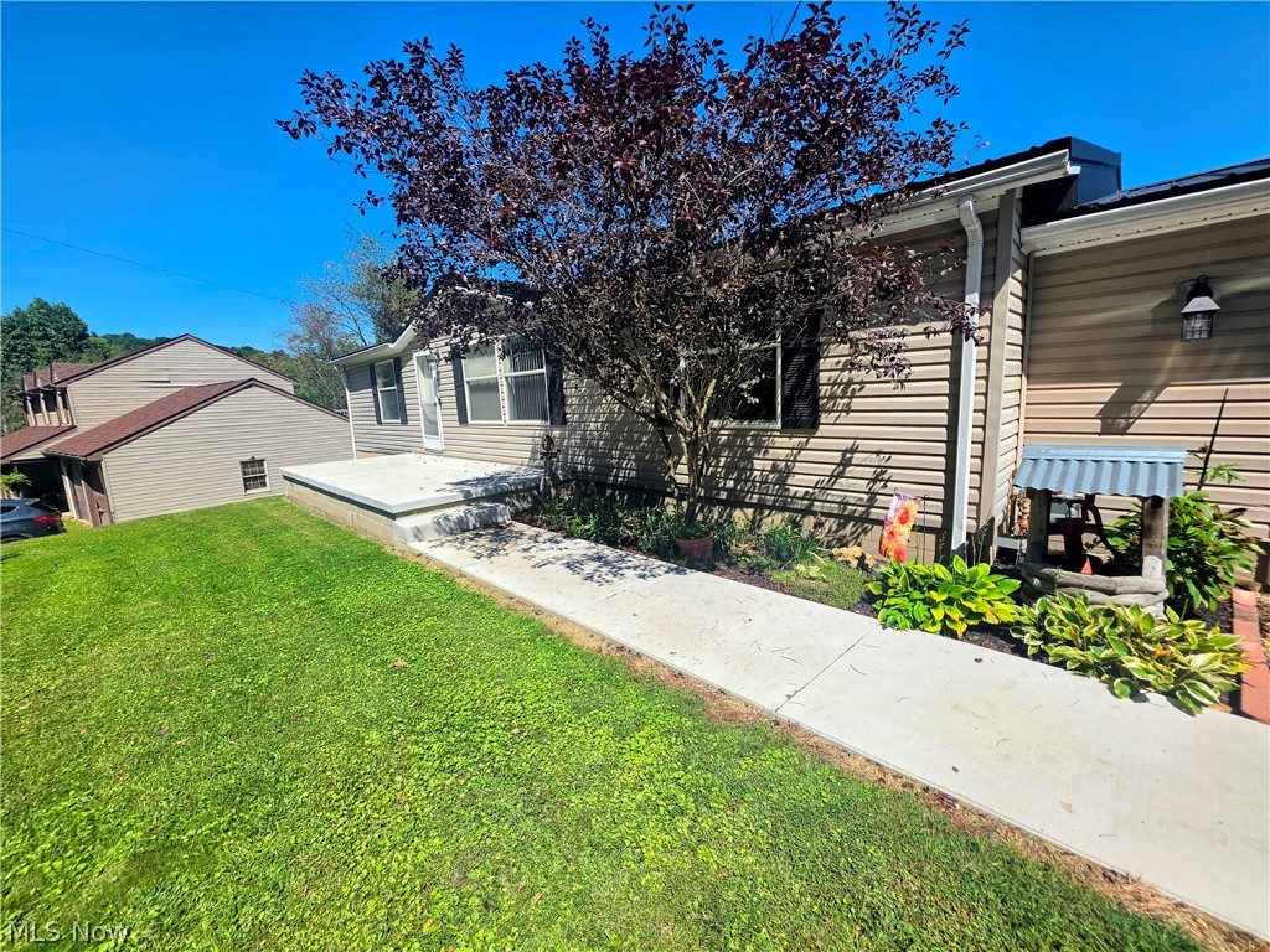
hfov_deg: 106.2
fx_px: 477
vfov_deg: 89.9
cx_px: 635
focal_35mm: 13
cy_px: 476
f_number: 1.9
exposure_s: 1/1780
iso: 32
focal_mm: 2.2
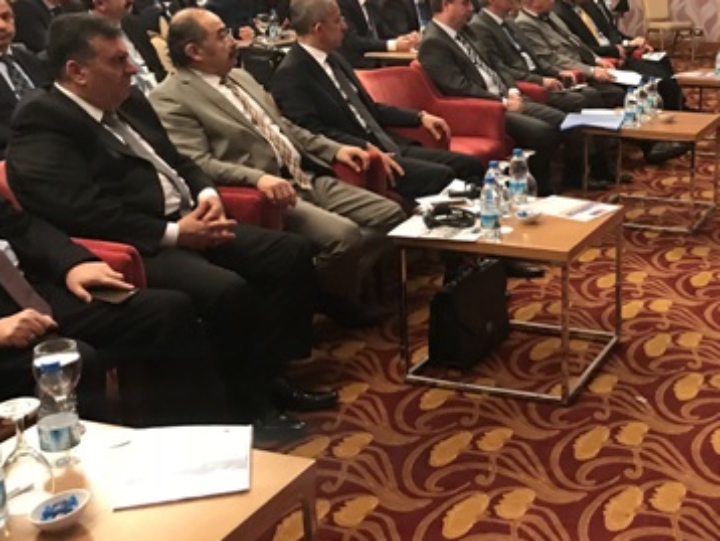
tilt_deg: -15.8
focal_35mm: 50
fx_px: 1041
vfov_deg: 29.0
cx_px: 634
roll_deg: -2.4
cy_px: 207
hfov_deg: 36.1
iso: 100
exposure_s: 1/13
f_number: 1.8
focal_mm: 3.99
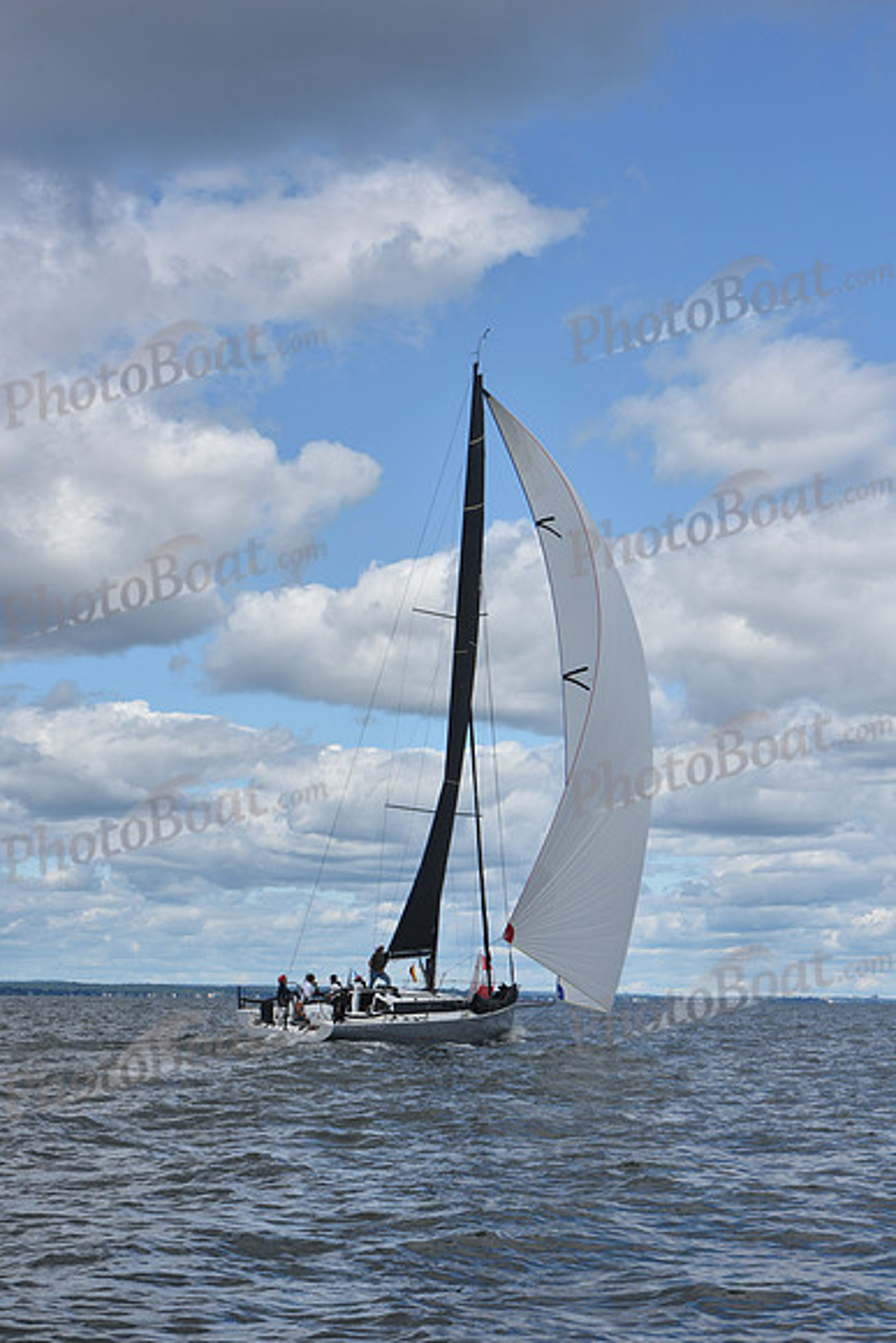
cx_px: 448
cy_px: 672
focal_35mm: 70
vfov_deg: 28.8
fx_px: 2612
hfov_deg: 19.5
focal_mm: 70
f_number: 11
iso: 250
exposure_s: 1/800
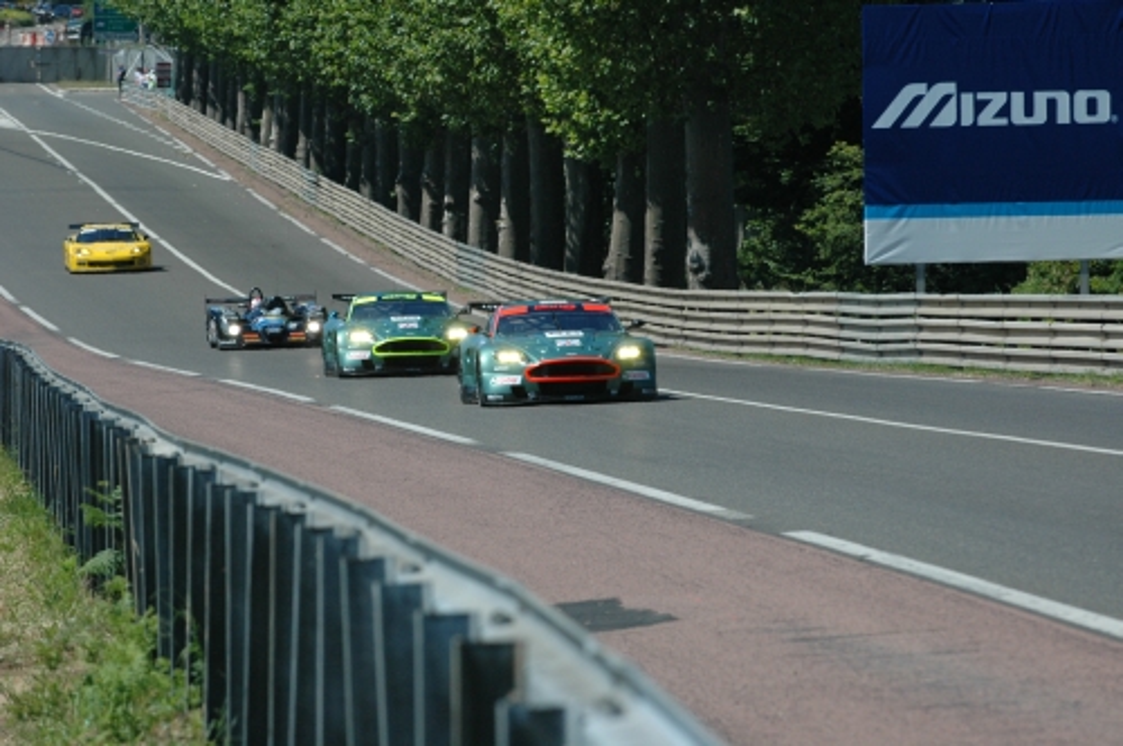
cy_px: 373
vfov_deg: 4.6
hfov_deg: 6.9
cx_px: 562
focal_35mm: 300
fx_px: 9346
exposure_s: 1/1250
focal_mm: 200
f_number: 9
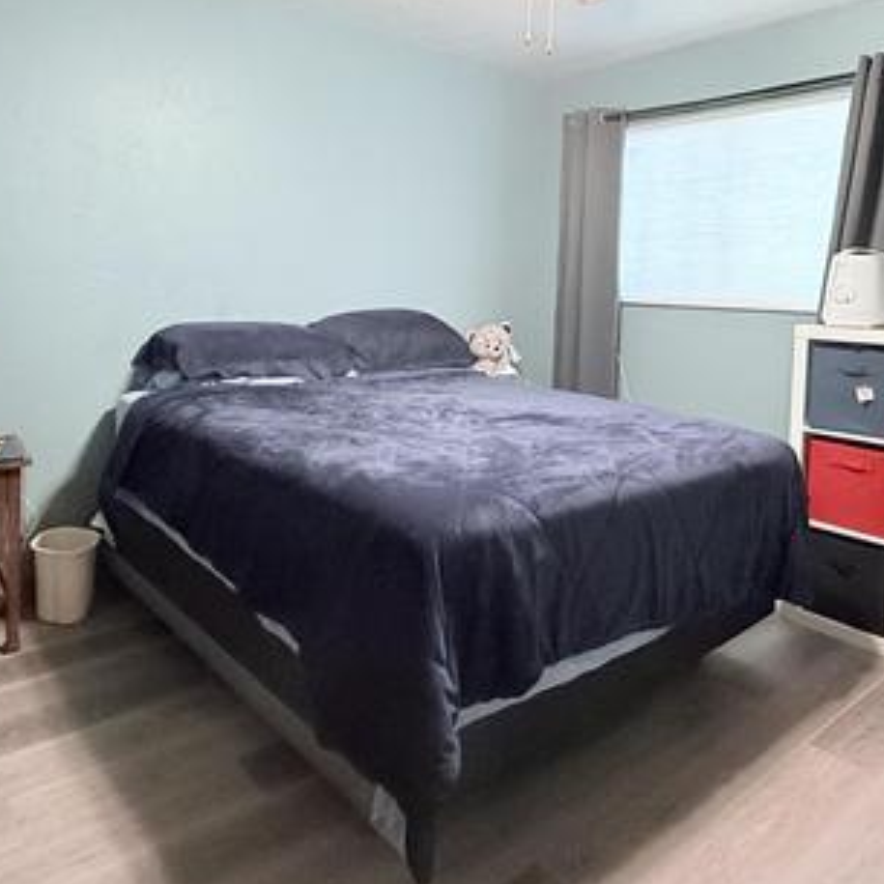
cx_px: 513
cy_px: 310
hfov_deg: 60.6
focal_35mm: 26
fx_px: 751
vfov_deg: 59.8
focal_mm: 2.22
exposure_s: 1/60
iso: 500
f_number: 2.2
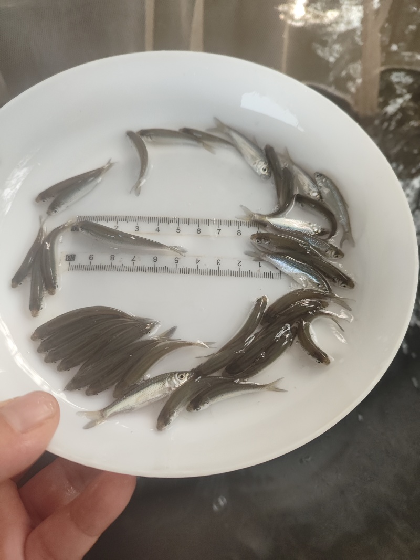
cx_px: 210
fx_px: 388
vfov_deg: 71.6
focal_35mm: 24
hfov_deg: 56.8
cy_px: 280
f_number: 1.65
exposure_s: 1/400
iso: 1023
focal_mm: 5.26
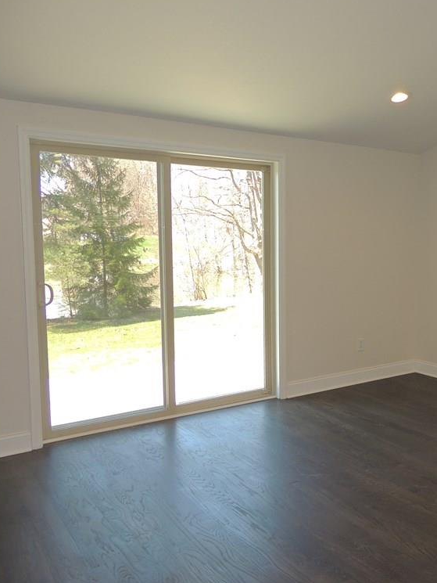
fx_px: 555
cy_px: 291
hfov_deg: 39.9
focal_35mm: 33
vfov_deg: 55.3
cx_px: 389
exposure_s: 1/60
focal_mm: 4.3
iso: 100
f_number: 3
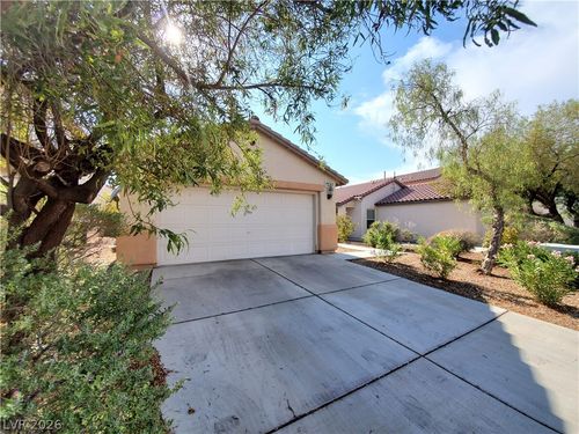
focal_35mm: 13
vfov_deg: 89.9
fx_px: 217
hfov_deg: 106.2
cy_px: 217
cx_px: 290
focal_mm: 1.8
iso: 50
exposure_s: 1/479
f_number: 2.2
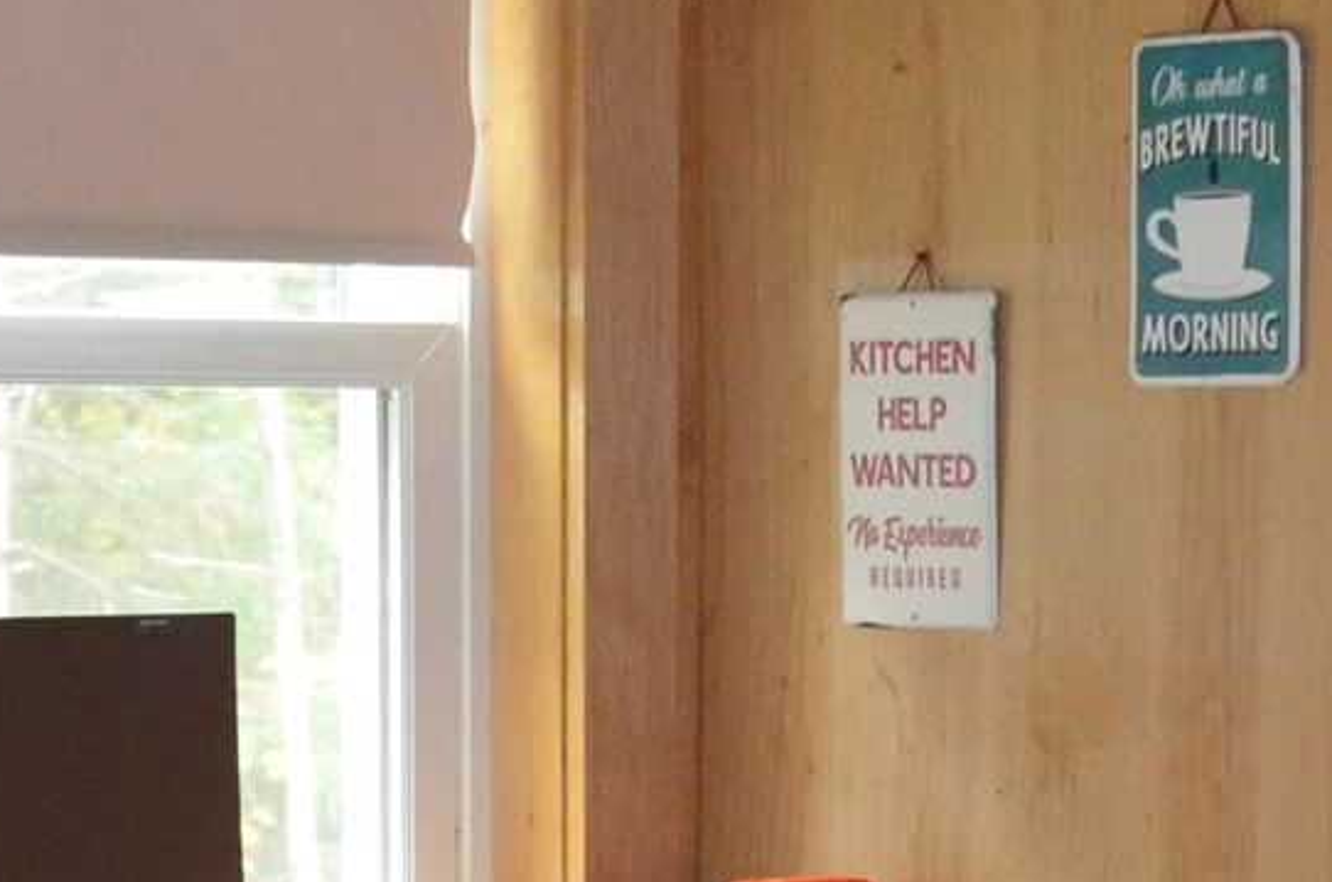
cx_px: 514
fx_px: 6277
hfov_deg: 12.1
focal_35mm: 170
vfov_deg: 7.7
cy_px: 1779
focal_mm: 20
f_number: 3.8
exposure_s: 1/60
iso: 2200
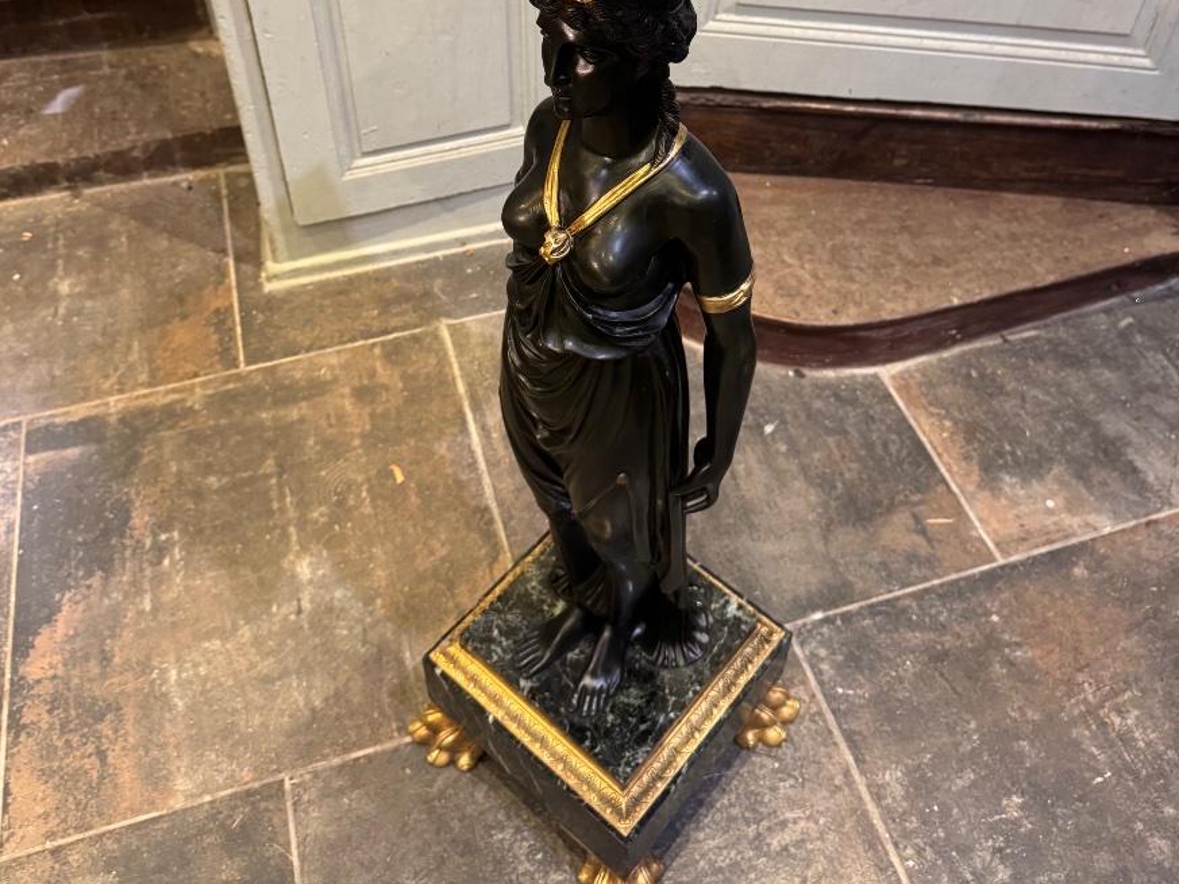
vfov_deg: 41.2
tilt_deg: -40.0
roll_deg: -1.4
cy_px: 185
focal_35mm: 33
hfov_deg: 55.3
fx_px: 1124
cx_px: 586
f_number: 1.78
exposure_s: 1/50
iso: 500
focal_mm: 6.76
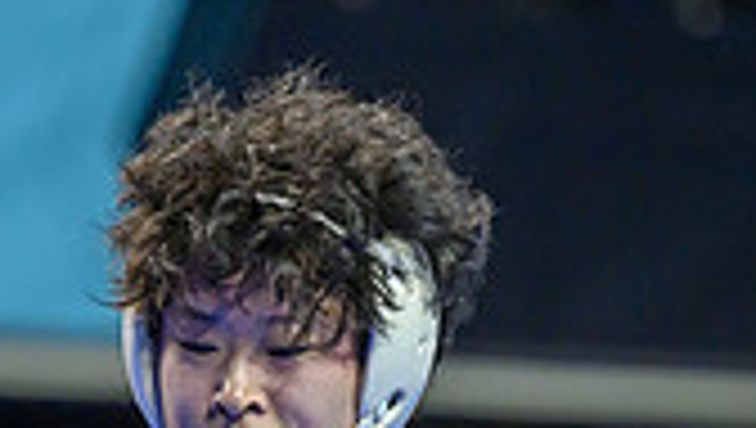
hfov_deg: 2.7
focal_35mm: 793
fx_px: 15917
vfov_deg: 1.5
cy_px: 858
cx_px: 119
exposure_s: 1/800
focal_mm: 165
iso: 2500
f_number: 2.8
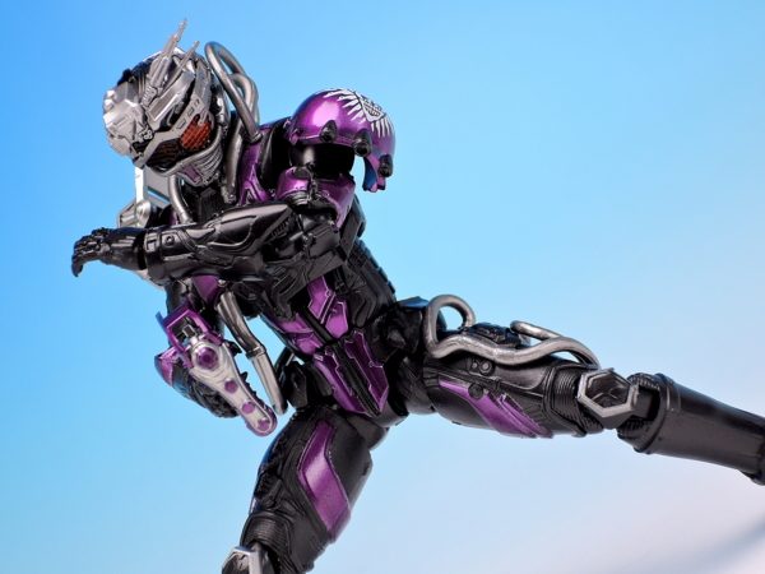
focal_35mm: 85
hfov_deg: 23.0
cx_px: 382
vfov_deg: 17.4
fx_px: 1878
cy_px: 287
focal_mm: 18.2
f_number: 4.5
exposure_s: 1/3
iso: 80
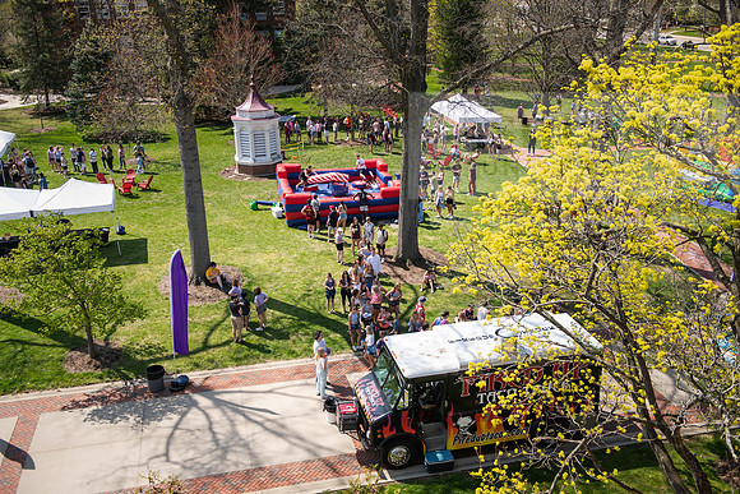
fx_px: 740
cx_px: 370
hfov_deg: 53.1
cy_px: 247
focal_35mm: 36
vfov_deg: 36.9
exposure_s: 1/400
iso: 100
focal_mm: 36
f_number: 4
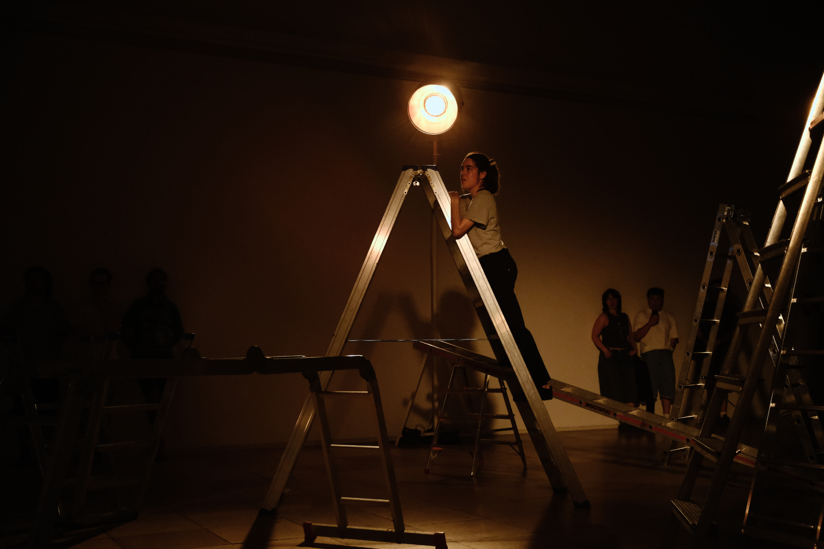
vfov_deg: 32.6
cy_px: 274
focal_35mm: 41
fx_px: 938
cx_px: 412
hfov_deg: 47.4
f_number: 2.8
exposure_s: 1/60
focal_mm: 27
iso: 5000
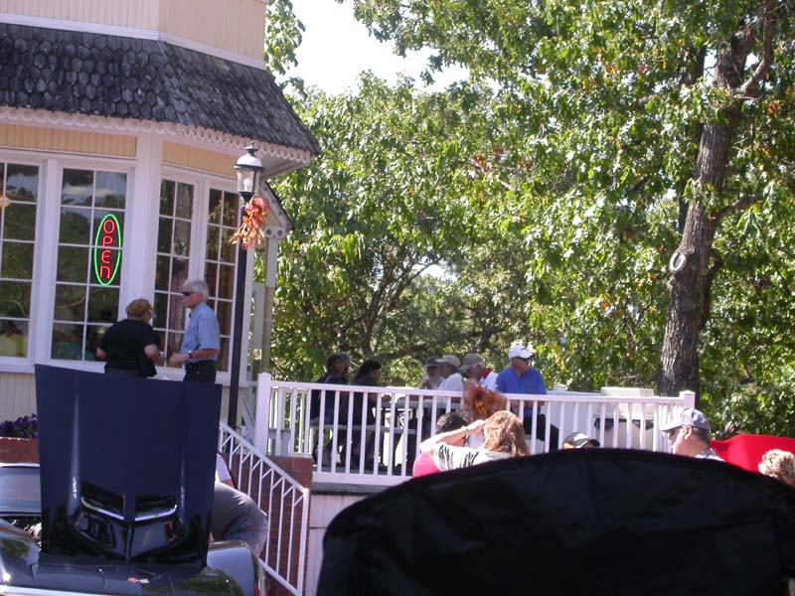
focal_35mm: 120
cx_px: 398
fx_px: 2756
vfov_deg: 12.3
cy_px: 298
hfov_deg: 16.4
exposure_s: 1/205
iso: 100
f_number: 4.3
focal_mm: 24.8
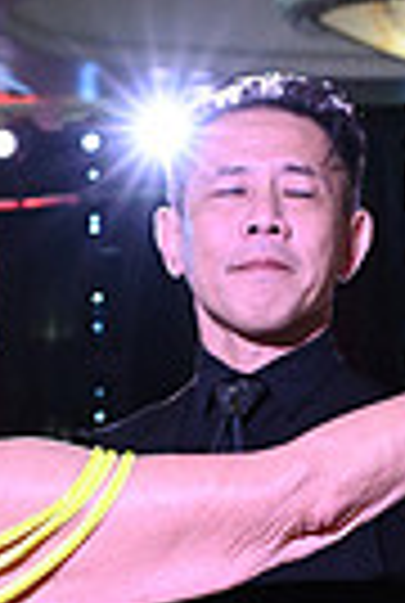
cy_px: 976
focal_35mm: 203
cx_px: -16
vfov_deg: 9.7
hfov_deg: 6.8
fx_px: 3408
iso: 5000
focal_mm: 47
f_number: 5.6
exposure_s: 1/320
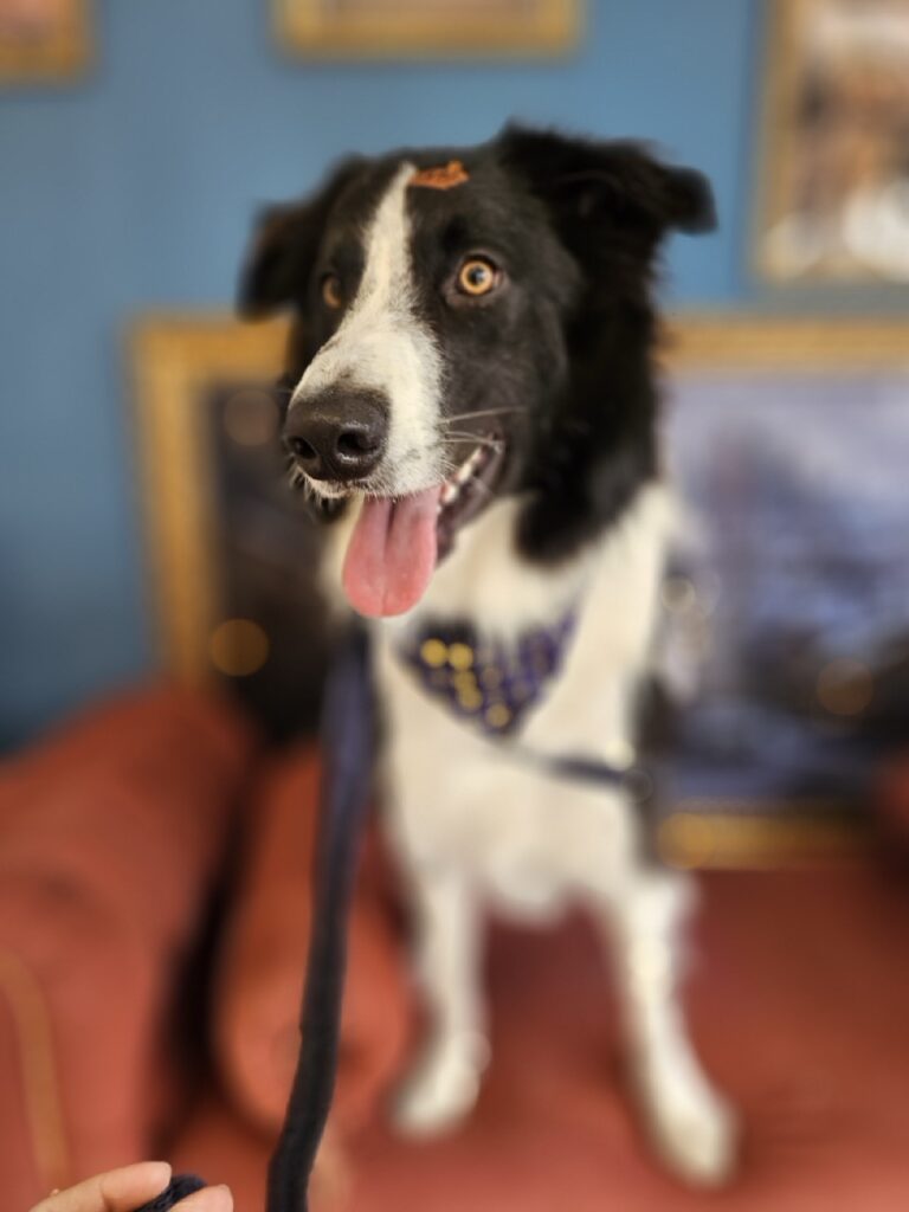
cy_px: 606
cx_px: 454
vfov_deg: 73.9
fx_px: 805
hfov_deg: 58.9
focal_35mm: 23
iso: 200
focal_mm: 5.4
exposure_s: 1/120
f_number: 1.8
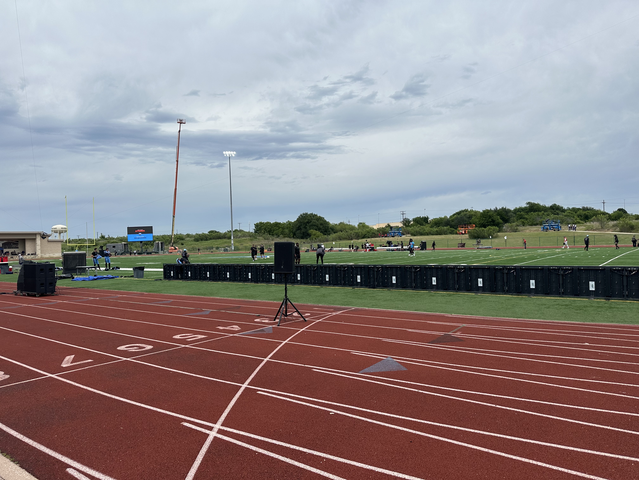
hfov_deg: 71.6
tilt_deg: +0.1
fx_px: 443
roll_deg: +2.2
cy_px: 240
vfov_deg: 56.8
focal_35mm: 24
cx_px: 320
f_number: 1.78
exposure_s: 1/2732
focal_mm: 6.86
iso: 80
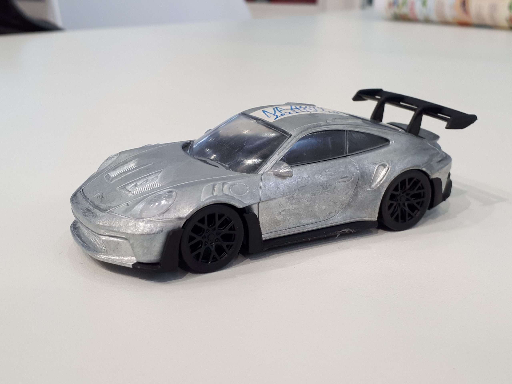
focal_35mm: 27
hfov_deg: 65.3
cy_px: 192
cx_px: 256
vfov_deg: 51.4
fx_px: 399
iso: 50
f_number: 1.9
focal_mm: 3.6
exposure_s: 1/50
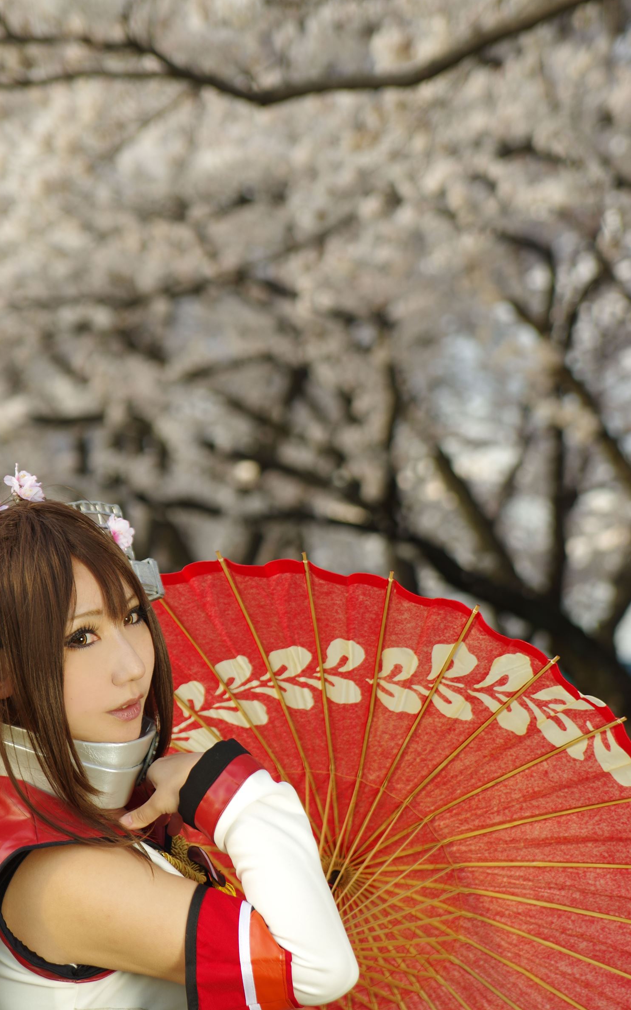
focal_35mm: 115
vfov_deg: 18.1
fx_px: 3163
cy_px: 508
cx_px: 298
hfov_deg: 11.4
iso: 100
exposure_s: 1/125
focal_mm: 75
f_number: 4
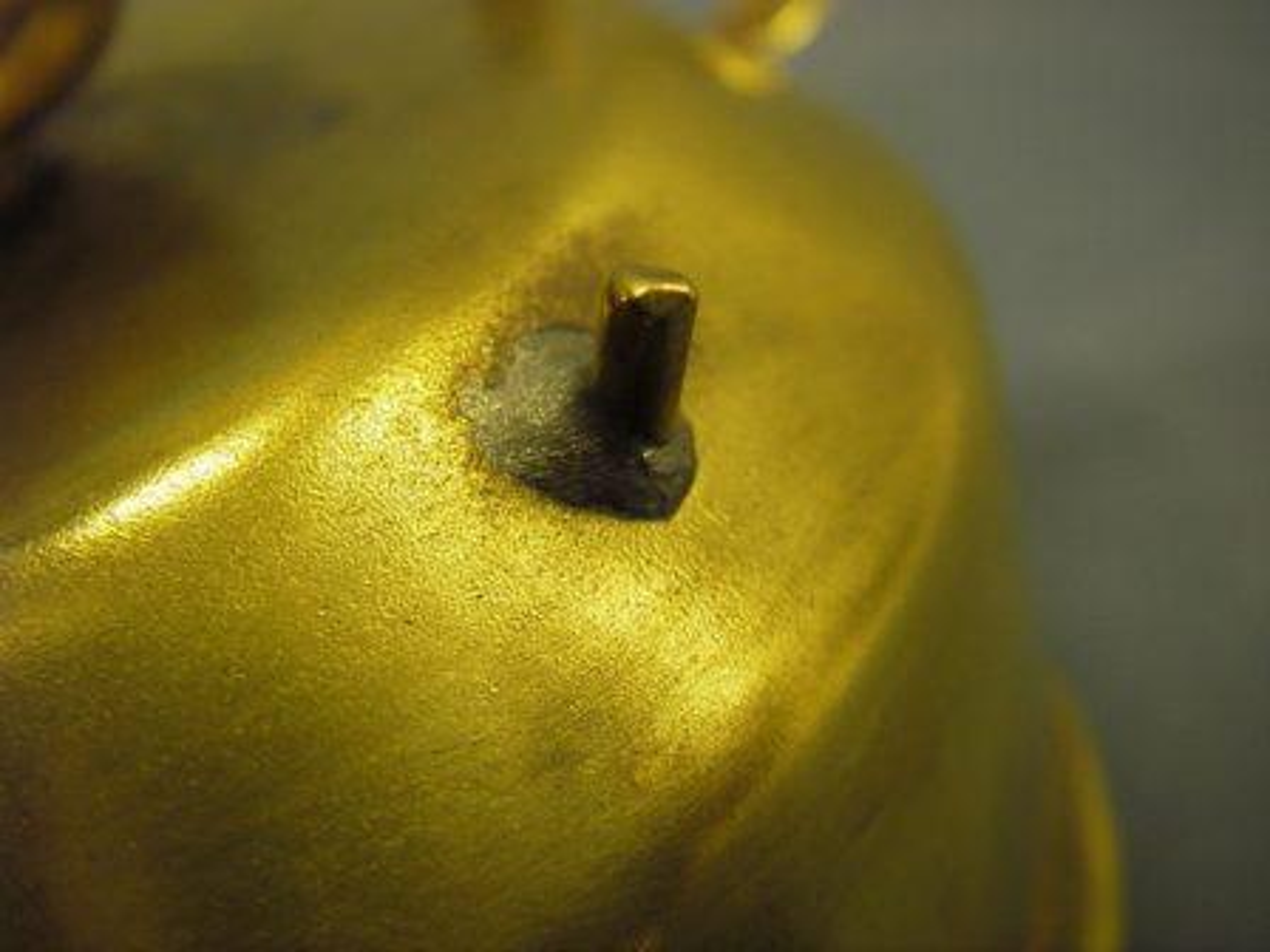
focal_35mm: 38
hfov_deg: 49.0
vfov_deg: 37.7
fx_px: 1394
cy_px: 476
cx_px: 635
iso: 100
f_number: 3.3
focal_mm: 6.3
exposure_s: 1/20
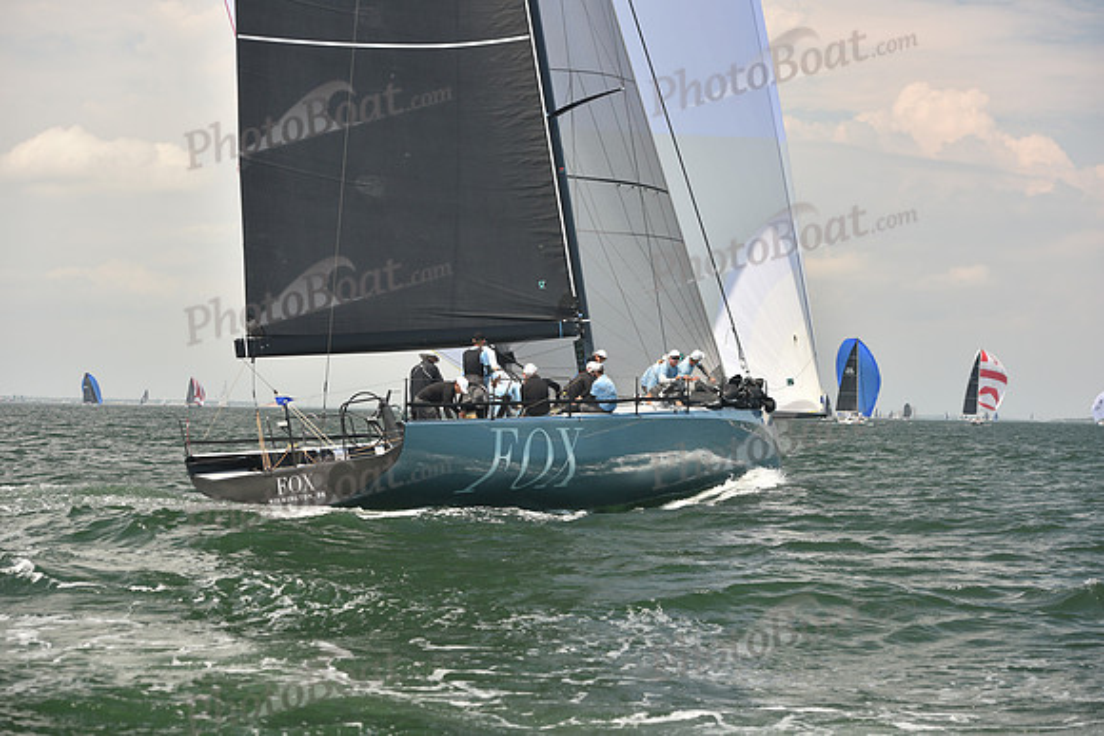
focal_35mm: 70
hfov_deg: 28.8
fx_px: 2147
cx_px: 552
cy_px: 368
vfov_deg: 19.5
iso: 250
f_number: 5
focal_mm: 70
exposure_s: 1/640
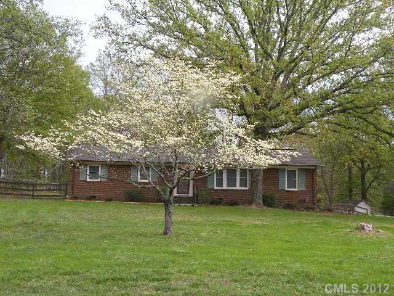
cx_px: 197
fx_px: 478
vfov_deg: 34.3
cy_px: 148
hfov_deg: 44.8
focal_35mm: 42
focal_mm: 7.4
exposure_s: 1/76.6
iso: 64
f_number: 4
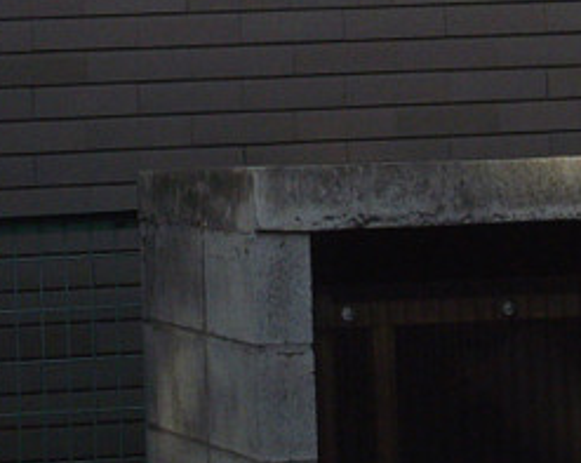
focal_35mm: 259
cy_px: -228
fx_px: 4448
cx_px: 99
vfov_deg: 5.9
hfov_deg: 7.5
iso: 80
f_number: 8.5
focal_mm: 12.8
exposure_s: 1/200
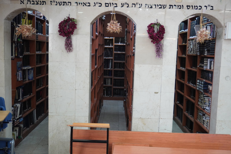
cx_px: 116
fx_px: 250
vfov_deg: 34.2
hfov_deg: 49.6
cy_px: 77
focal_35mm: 39
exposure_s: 1/160
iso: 1000
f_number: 4.5
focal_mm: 26
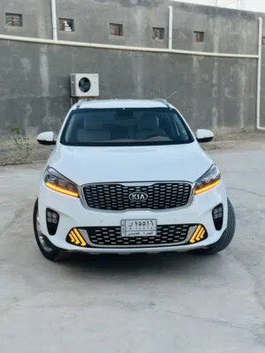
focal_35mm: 48
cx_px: 132
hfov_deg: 30.3
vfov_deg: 39.7
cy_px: 176
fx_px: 490
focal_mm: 6.86
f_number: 1.78
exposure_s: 1/549
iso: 80
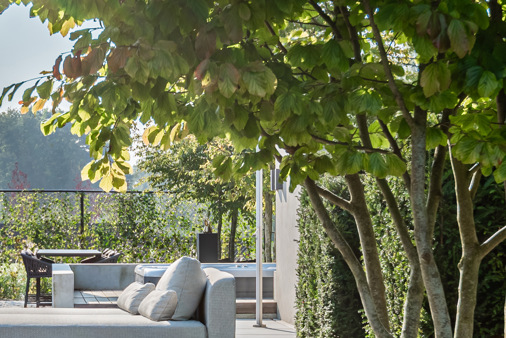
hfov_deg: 20.1
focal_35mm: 101
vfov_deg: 13.5
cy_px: 218
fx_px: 1420
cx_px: 169
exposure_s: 1/1000
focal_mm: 35
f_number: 8
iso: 100
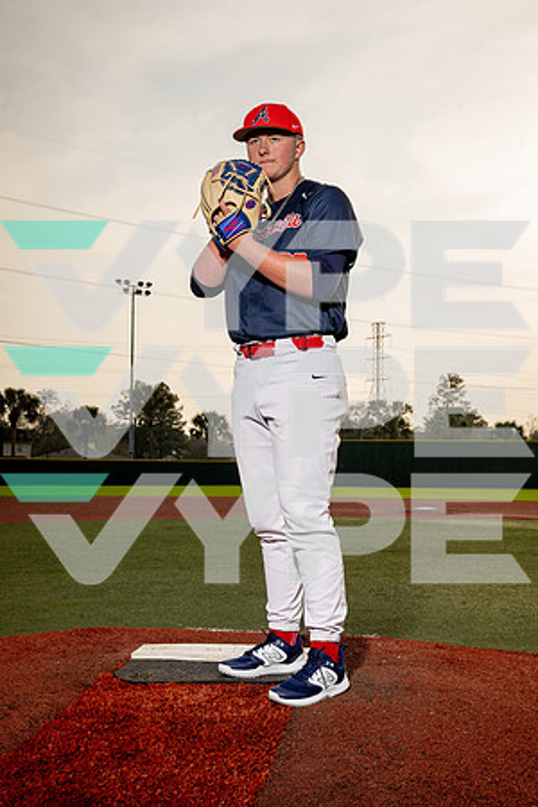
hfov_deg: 28.1
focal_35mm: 48
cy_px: 404
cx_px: 269
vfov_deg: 41.1
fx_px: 1076
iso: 250
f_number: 11
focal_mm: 48
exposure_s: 1/250
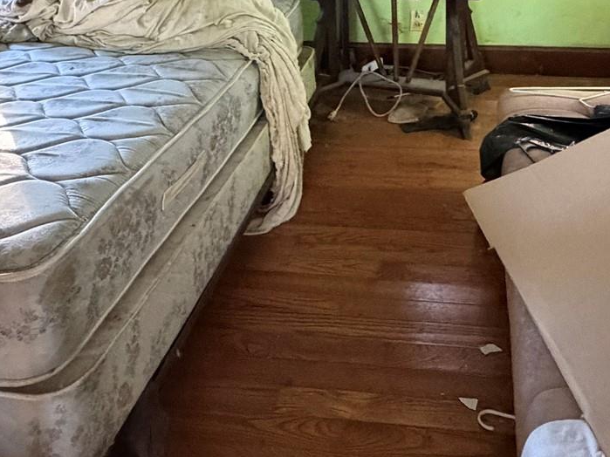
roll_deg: +2.1
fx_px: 722
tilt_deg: -10.7
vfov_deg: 31.6
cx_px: 374
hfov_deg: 45.5
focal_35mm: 41
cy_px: -30
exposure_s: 1/60
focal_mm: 2.22
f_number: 2.2
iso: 1250
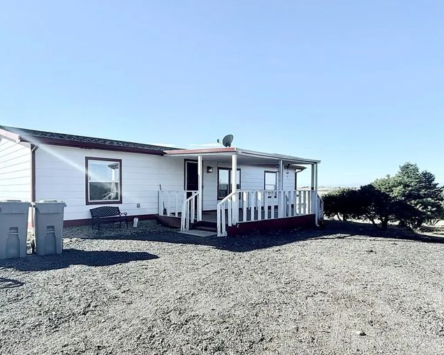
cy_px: 195
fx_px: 289
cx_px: 160
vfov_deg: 63.0
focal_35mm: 22
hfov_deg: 73.4
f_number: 2.2
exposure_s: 1/1572
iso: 50
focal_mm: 2.22
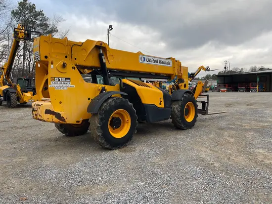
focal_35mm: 26
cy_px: 102
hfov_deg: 67.3
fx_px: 204
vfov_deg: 53.1
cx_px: 136
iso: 40
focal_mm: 4.2
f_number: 1.6
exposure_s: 1/238
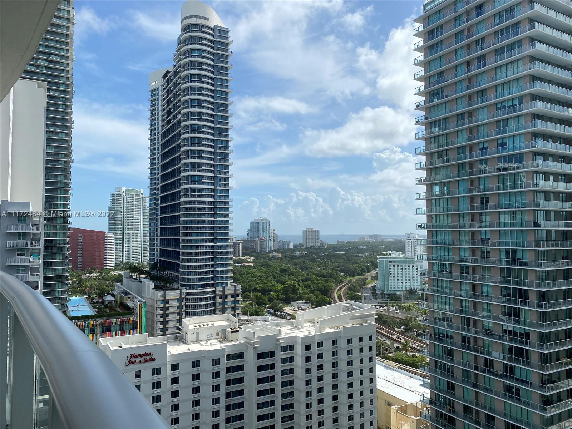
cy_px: 214
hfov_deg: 67.3
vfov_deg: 53.1
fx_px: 430
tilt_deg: +3.6
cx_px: 286
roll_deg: -0.4
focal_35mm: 26
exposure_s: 1/5747
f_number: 1.8
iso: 32
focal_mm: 4.25
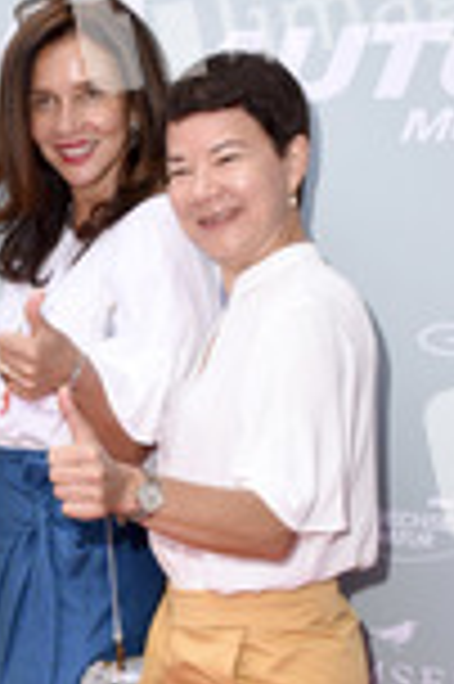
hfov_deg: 16.4
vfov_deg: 24.7
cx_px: -112
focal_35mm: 79
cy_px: 662
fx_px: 1498
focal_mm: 20
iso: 200
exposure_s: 1/160
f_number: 6.3
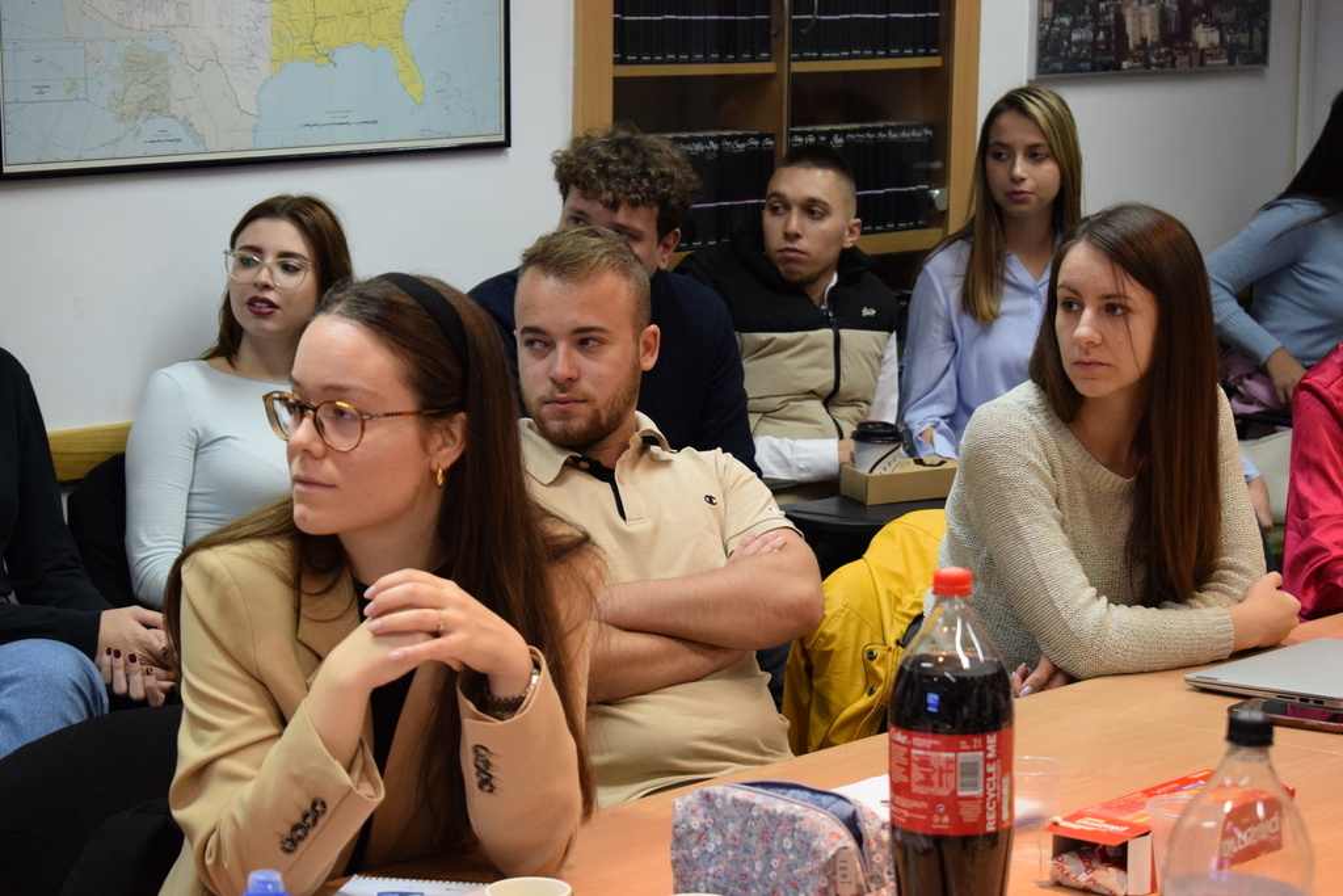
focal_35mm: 82
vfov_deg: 16.6
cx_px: 672
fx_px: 3078
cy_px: 448
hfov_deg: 24.6
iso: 2000
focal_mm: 55
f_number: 5.6
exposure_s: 1/50
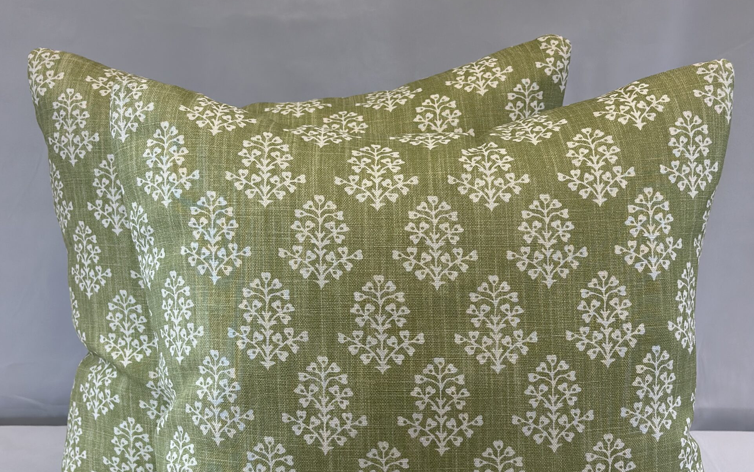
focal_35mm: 68
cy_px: 310
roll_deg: +0.2
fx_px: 1397
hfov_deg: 30.2
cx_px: 377
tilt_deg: -13.9
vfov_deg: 19.1
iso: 80
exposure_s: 1/303
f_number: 1.78
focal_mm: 6.86
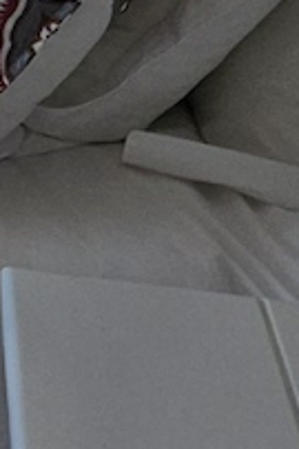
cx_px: -897
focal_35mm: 165
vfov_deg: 11.5
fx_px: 2059
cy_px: -389
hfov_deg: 6.6
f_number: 1.8
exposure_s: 1/1189
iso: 40
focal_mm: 5.4
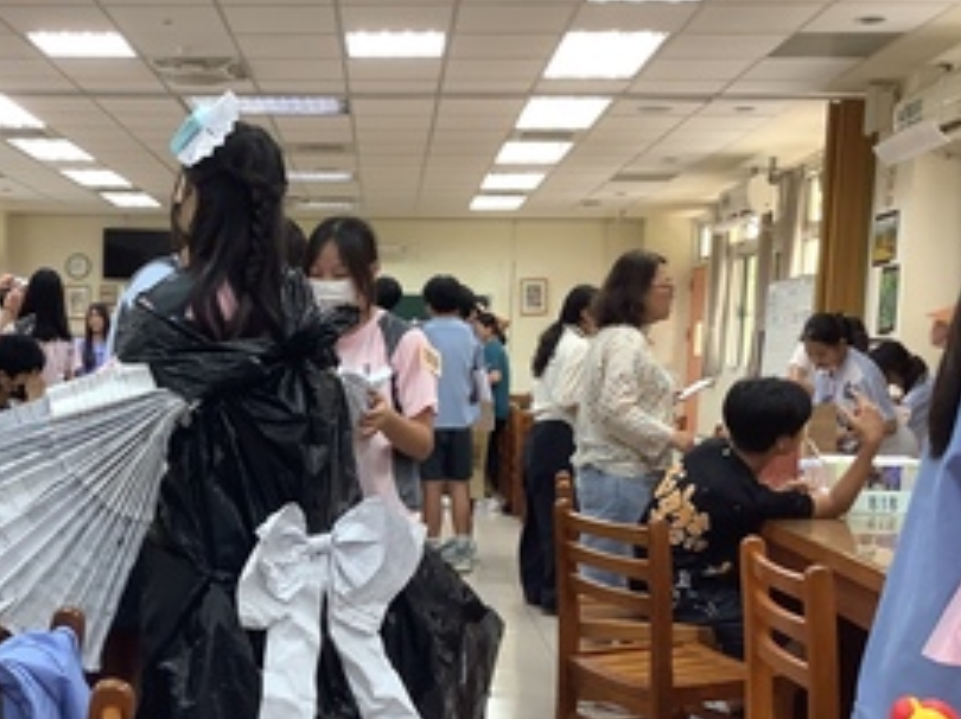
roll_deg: -1.0
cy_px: 516
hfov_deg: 40.4
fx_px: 1276
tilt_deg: -10.3
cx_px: 267
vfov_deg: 31.1
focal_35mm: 46
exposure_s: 1/60
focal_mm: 3.3
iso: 100
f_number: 2.4
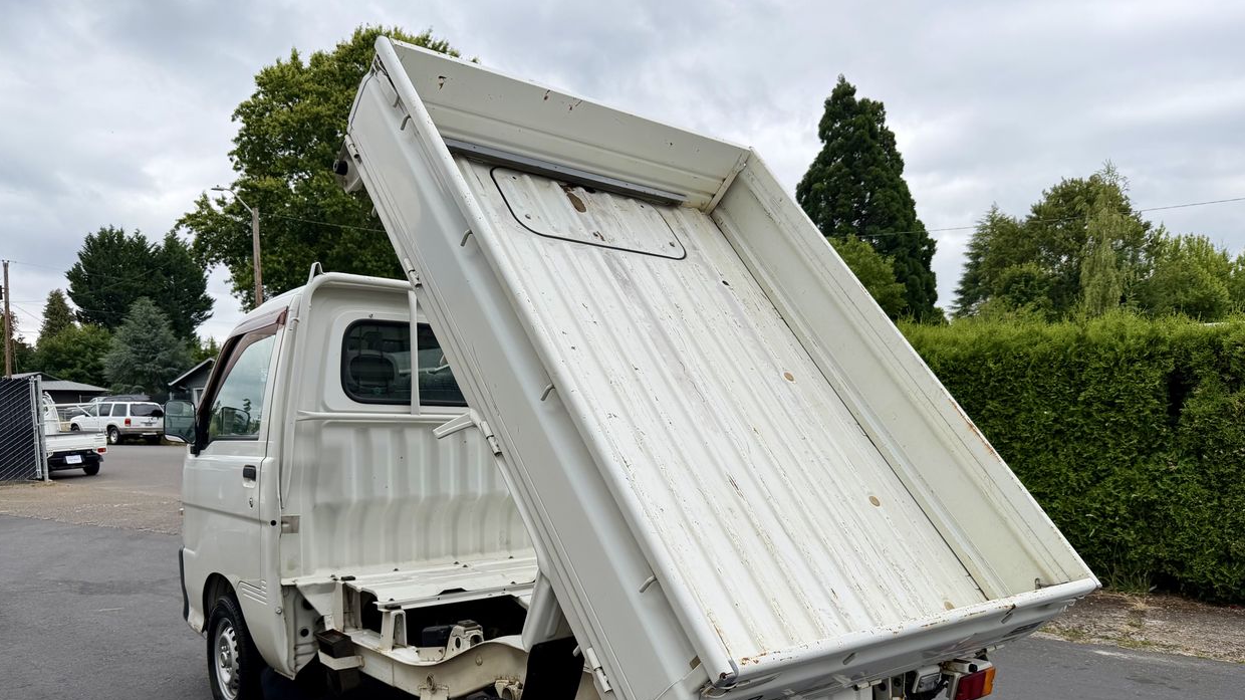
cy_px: 480
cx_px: 636
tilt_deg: -5.2
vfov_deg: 42.2
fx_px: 891
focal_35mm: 27
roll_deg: +1.6
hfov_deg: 69.9
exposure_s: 1/1949
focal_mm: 6.76
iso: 80
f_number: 1.78
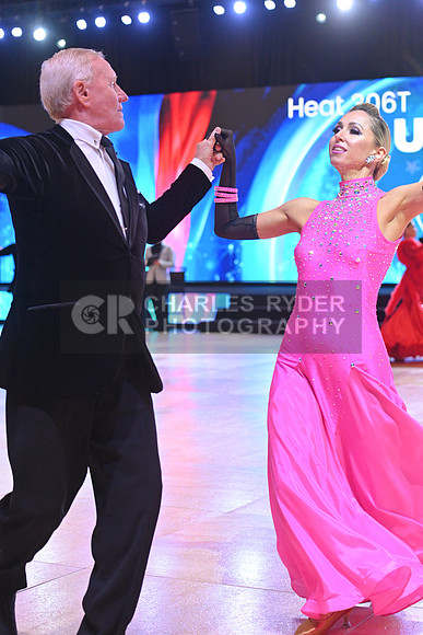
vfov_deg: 28.8
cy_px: 318
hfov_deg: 19.5
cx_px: 212
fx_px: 1233
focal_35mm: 70
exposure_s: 1/320
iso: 2500
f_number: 4
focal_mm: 70
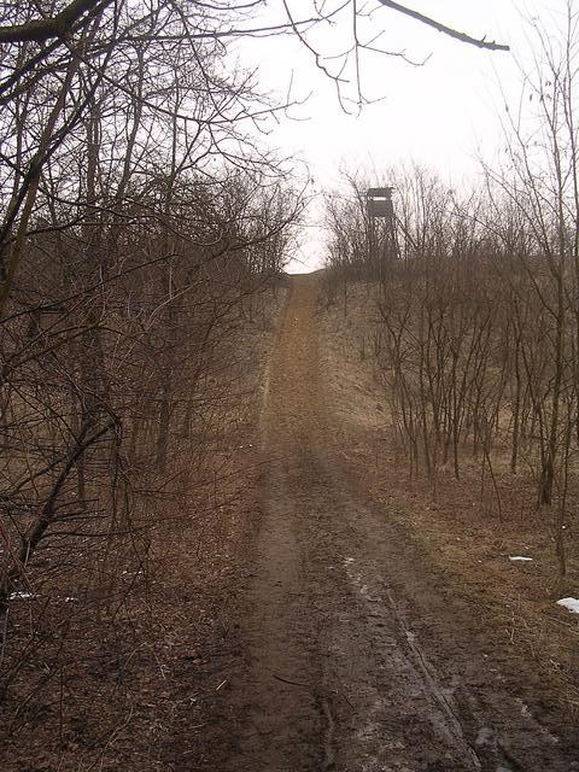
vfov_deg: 49.0
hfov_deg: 37.7
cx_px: 290
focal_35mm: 38
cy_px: 386
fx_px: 847
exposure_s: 1/49.3
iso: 100
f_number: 2.8
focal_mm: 5.8
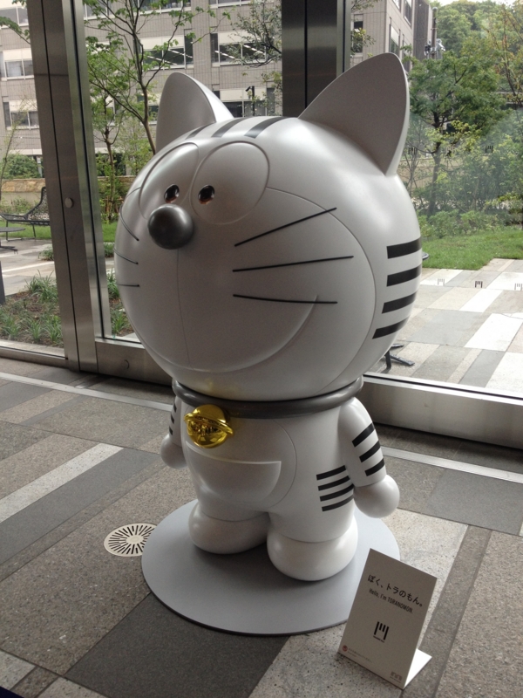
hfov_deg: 40.7
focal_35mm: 35
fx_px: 705
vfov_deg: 52.6
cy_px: 349
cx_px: 262
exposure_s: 1/120
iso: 64
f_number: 2.4
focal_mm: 4.28
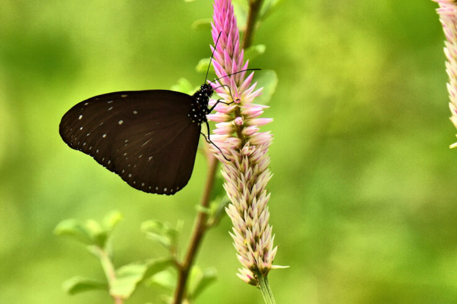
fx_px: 8137
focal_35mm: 641
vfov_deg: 2.1
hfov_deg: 3.2
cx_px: 178
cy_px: 132
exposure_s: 1/1000
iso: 640
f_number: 8
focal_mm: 460
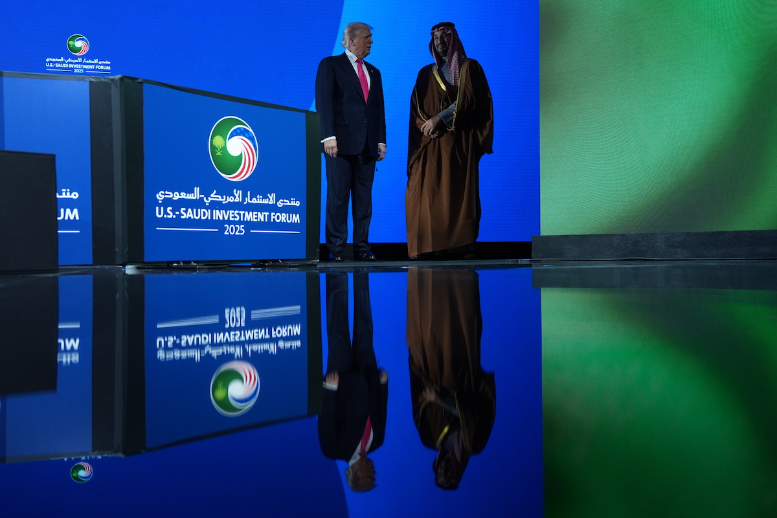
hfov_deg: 50.7
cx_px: 388
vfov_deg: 35.1
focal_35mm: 38
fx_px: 820
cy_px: 259
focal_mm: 38
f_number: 2.8
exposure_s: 1/200
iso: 800
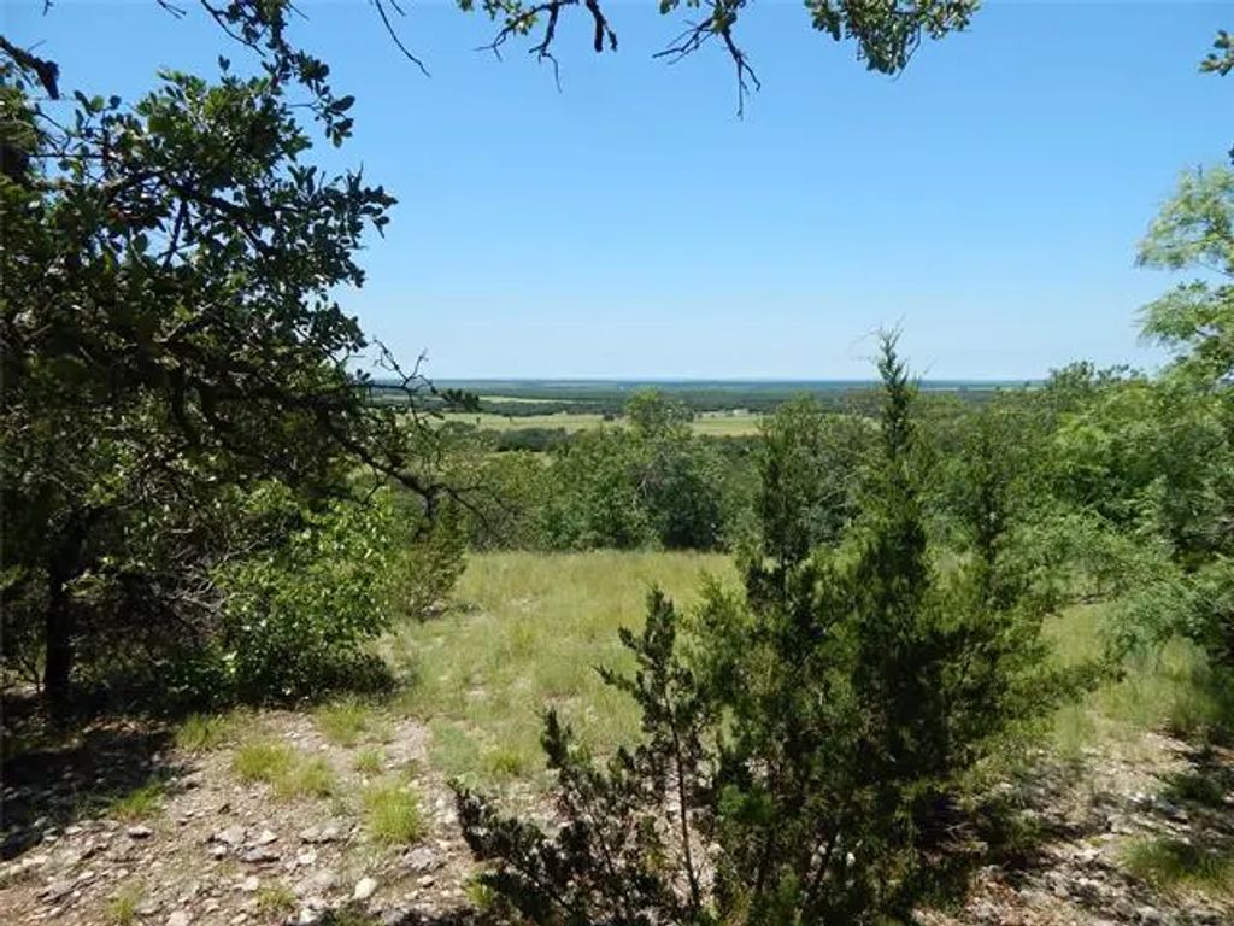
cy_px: 463
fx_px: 784
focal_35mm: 22
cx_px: 617
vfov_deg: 61.1
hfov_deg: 76.4
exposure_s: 1/500
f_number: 6
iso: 125
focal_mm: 4
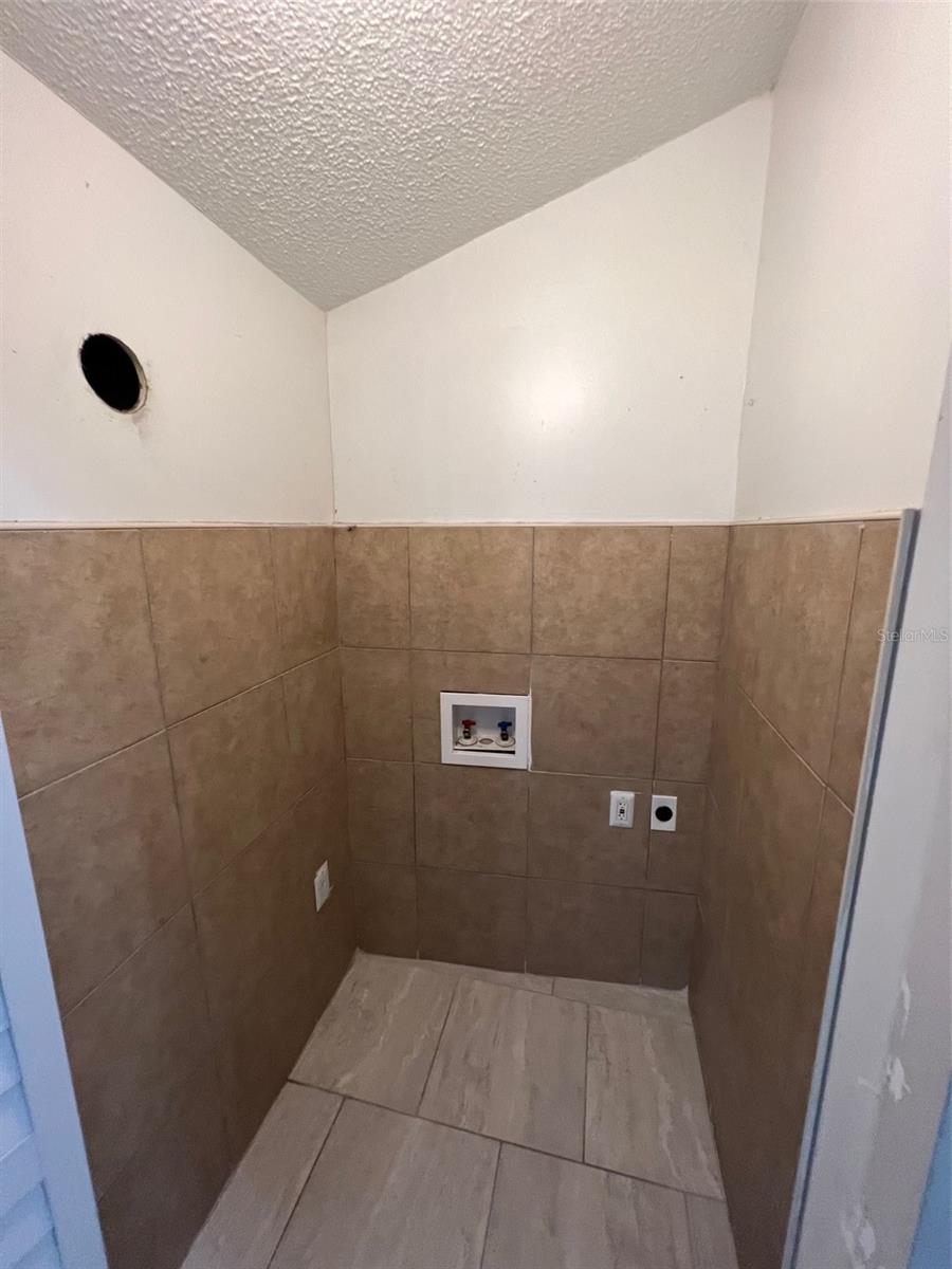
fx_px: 477
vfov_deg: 106.2
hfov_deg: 89.9
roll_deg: +0.4
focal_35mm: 13
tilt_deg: -11.3
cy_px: 634
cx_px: 476
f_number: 1.8
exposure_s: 1/60
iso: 320
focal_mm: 1.57
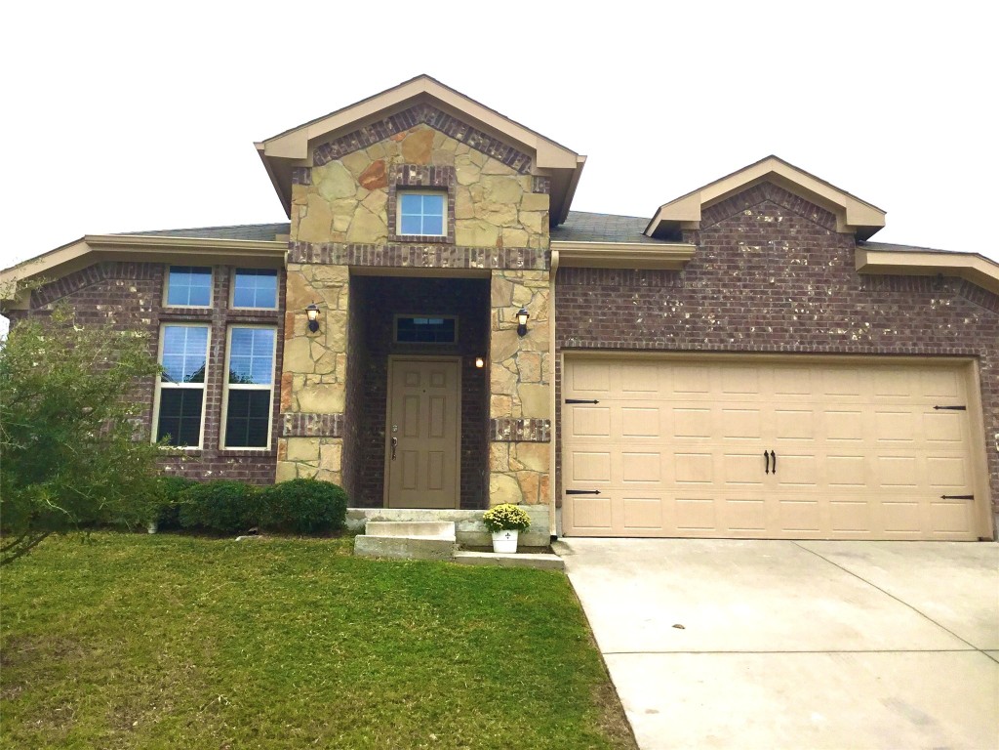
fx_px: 895
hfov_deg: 58.4
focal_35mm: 31
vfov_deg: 45.4
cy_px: 375
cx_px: 500
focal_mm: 3.3
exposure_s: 1/849
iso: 25
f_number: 2.4
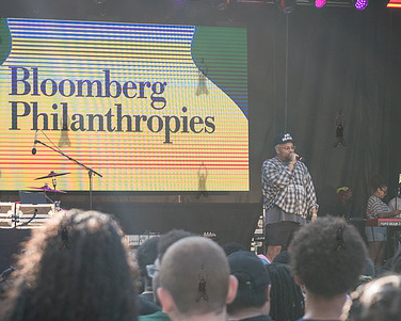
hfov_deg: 14.6
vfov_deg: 11.8
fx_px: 1555
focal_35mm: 131
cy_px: 192
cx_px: 291
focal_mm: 70
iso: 1000
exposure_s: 1/1600
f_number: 4
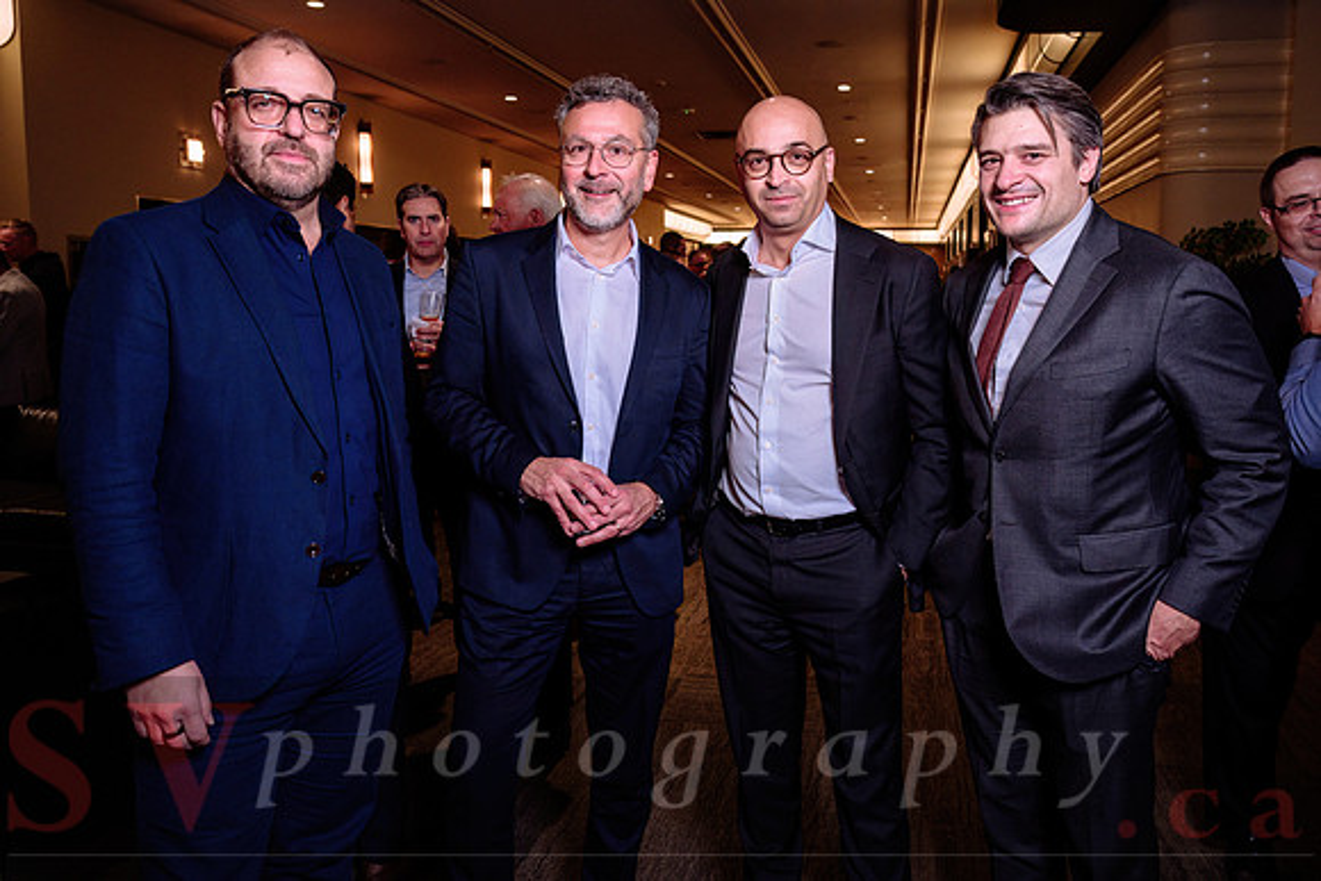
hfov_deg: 64.4
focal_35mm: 29
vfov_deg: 45.5
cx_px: 702
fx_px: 1047
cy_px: 388
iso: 1600
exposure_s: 1/80
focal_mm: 25.5
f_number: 4
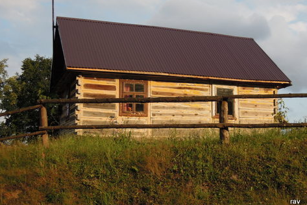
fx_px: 495
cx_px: 155
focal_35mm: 58
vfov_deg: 23.4
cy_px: 97
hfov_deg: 34.5
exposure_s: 1/800
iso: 160
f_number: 3.5
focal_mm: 9.9
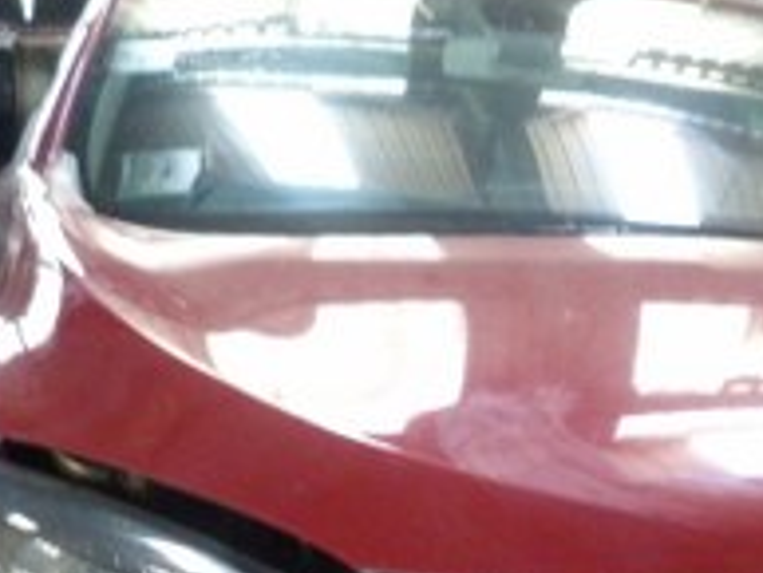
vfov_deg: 17.3
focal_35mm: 83
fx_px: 1831
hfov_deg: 23.2
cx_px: 597
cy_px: 601
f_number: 2.8
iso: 400
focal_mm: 4.5
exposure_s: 1/13
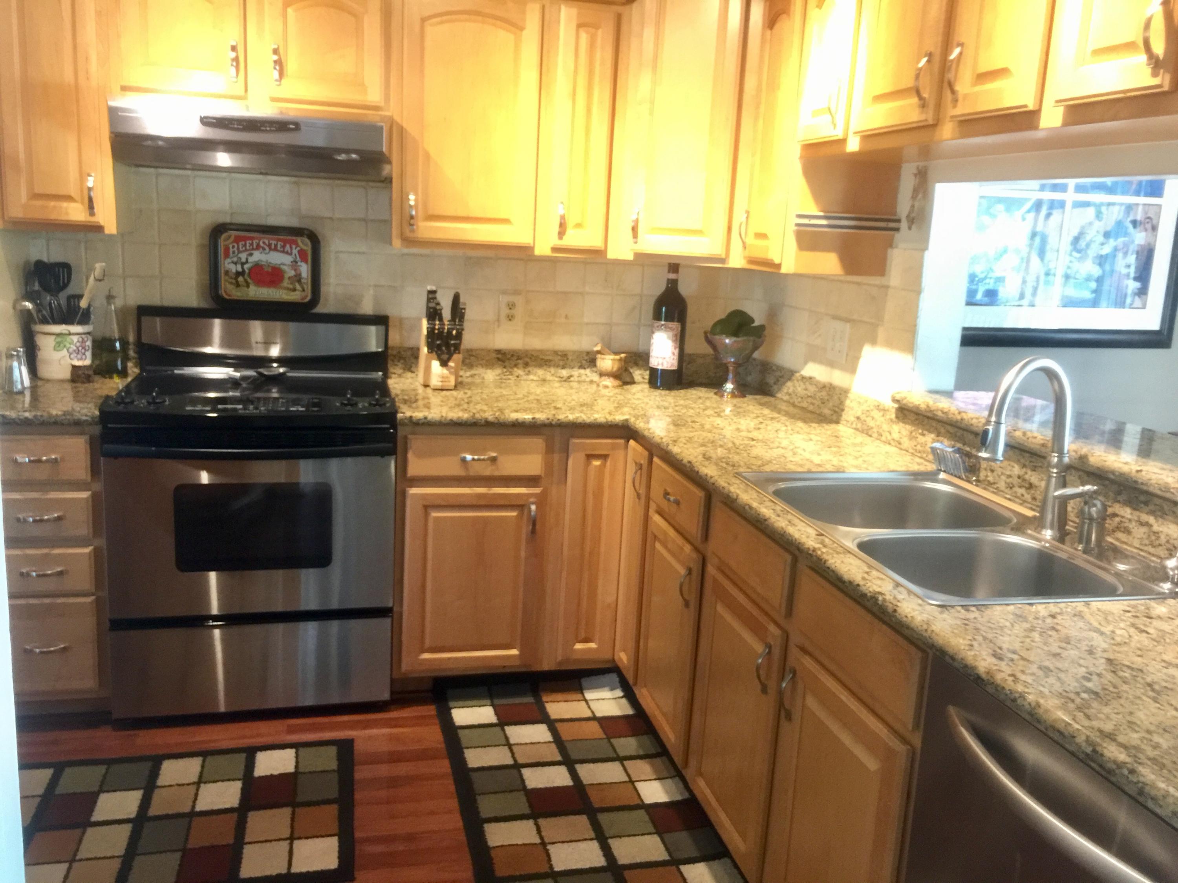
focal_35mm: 29
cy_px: 442
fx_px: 987
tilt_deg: -11.6
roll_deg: -3.0
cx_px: 589
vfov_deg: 48.2
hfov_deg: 61.7
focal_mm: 4.15
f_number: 2.2
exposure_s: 1/10
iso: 100
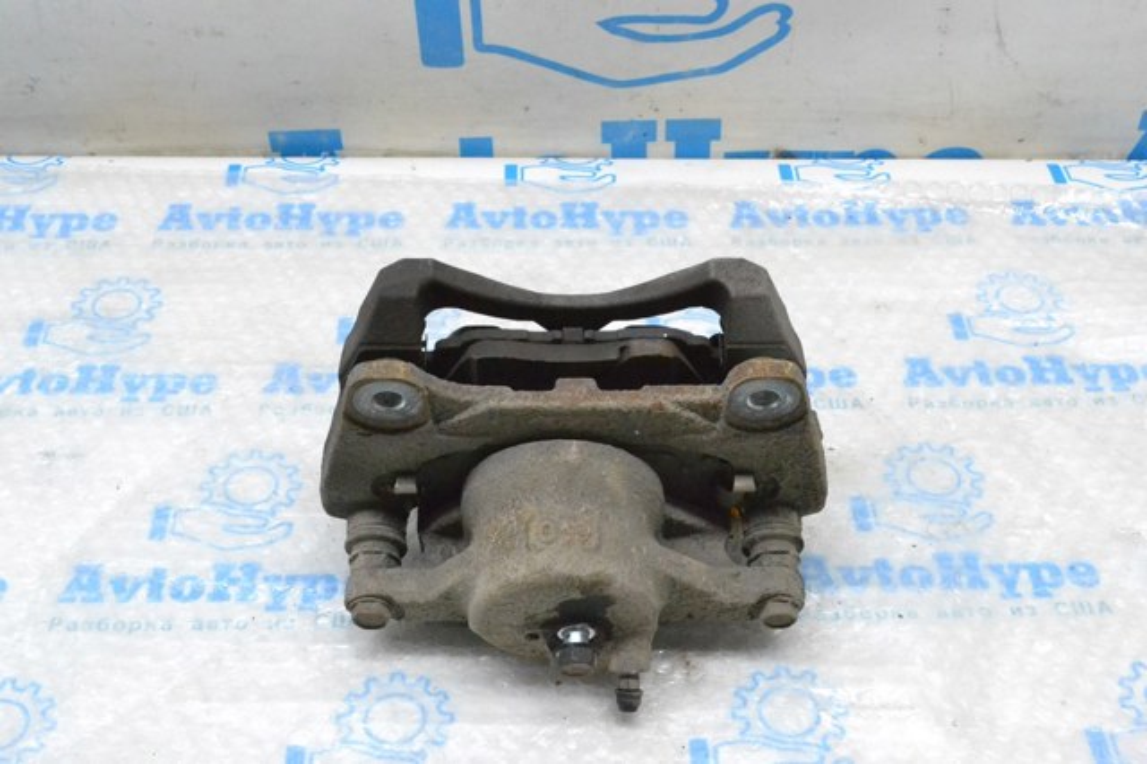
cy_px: 382
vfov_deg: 28.0
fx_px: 1528
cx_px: 574
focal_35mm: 48
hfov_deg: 41.1
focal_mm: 32
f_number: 11
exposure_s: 1/100
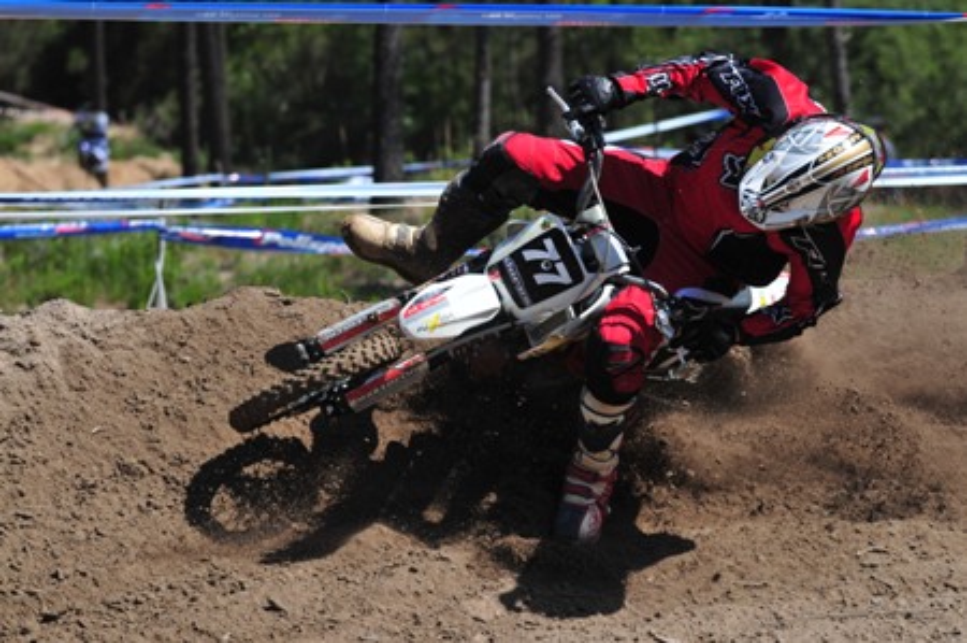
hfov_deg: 9.2
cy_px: 322
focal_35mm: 225
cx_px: 484
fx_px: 6037
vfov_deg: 6.1
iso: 200
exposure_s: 1/1000
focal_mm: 150
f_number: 5
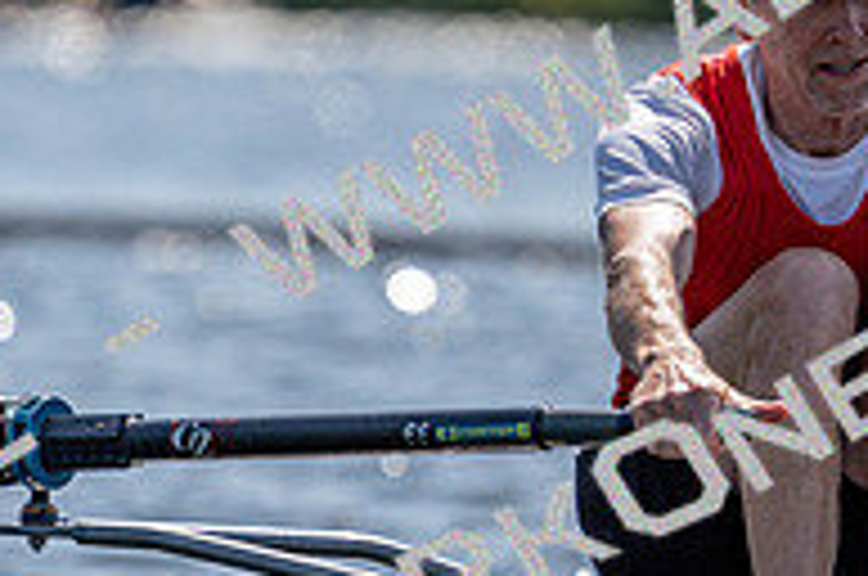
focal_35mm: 1461
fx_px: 35168
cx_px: 787
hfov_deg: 1.4
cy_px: 313
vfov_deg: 0.9
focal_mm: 485
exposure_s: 1/2000
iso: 200
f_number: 6.3
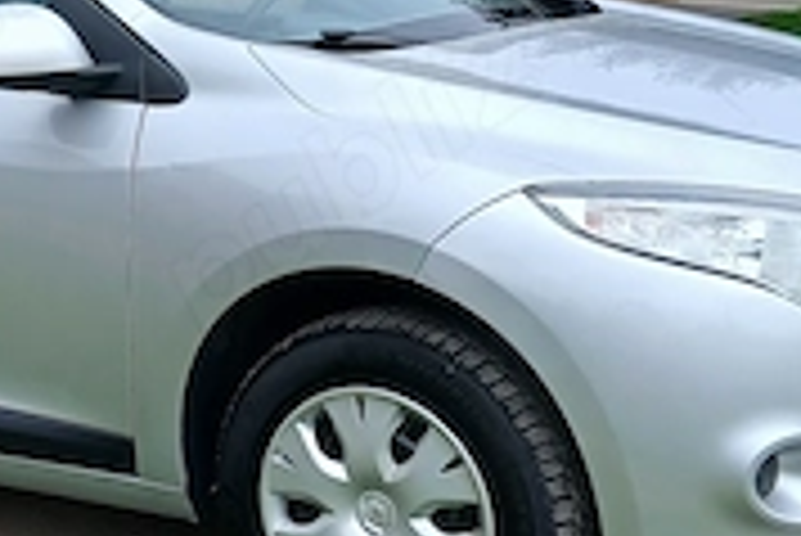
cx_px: 140
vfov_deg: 15.0
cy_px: 153
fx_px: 2026
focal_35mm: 91
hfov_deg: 22.0
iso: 20
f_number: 1.8
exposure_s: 1/365
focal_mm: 3.98
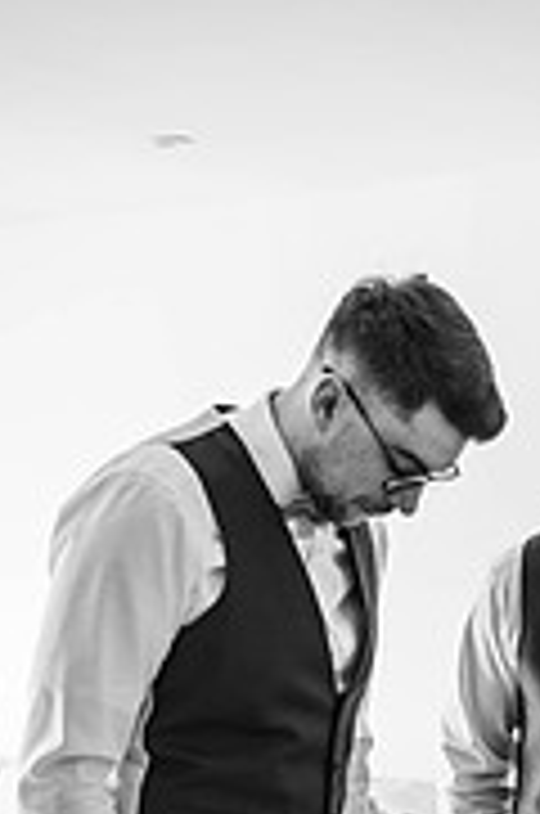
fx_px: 1965
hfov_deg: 15.5
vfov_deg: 22.2
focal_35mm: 87
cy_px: 886
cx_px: 488
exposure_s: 1/200
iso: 640
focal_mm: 35
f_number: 2
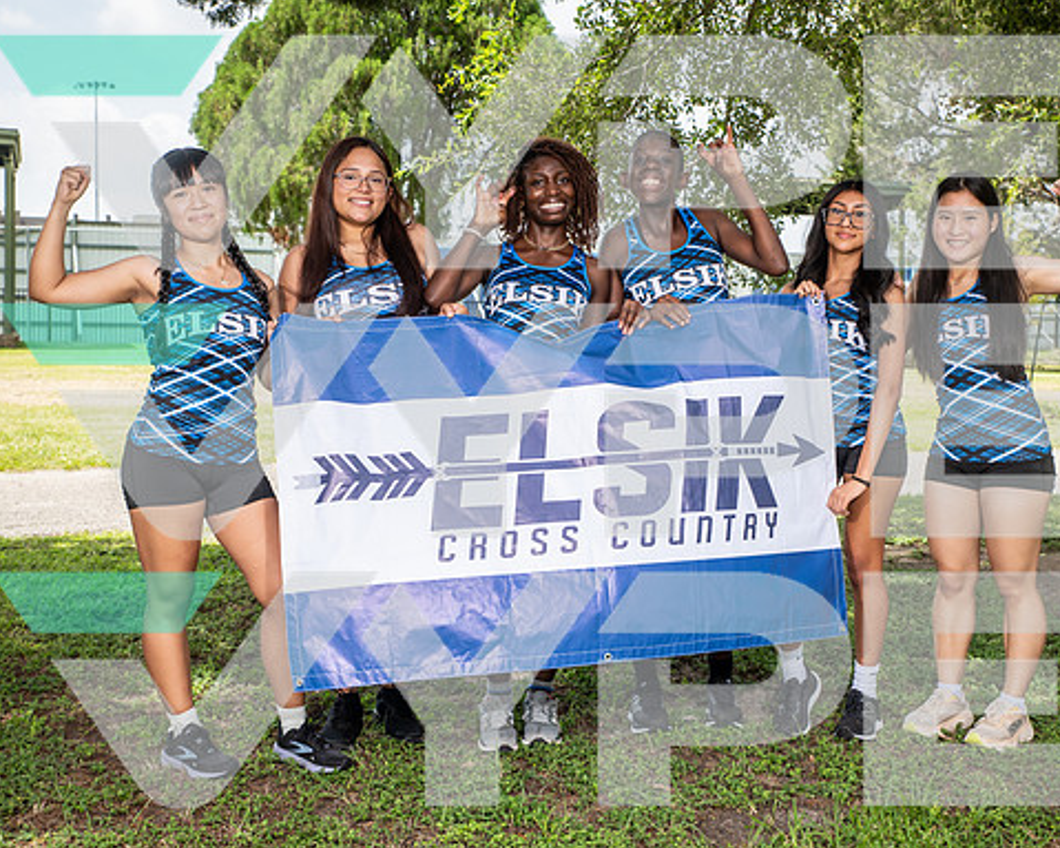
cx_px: 562
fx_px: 1568
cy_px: 422
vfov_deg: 30.2
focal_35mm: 50
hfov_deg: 37.3
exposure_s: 1/400
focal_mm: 44
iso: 250
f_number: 6.3
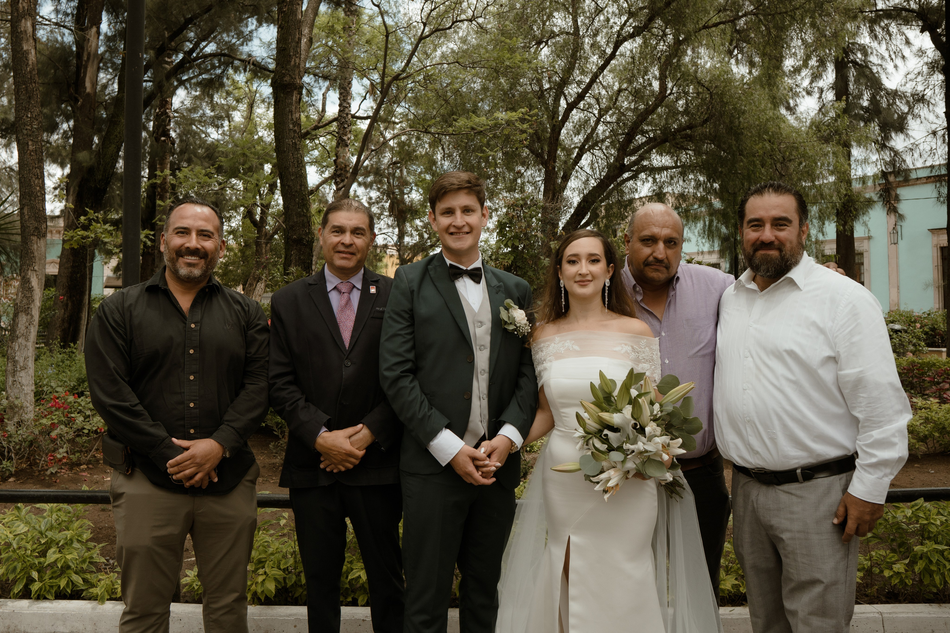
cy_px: 287
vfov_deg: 49.1
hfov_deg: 68.9
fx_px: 692
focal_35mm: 26
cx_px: 449
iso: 100
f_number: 4.5
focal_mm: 16
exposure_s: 1/250
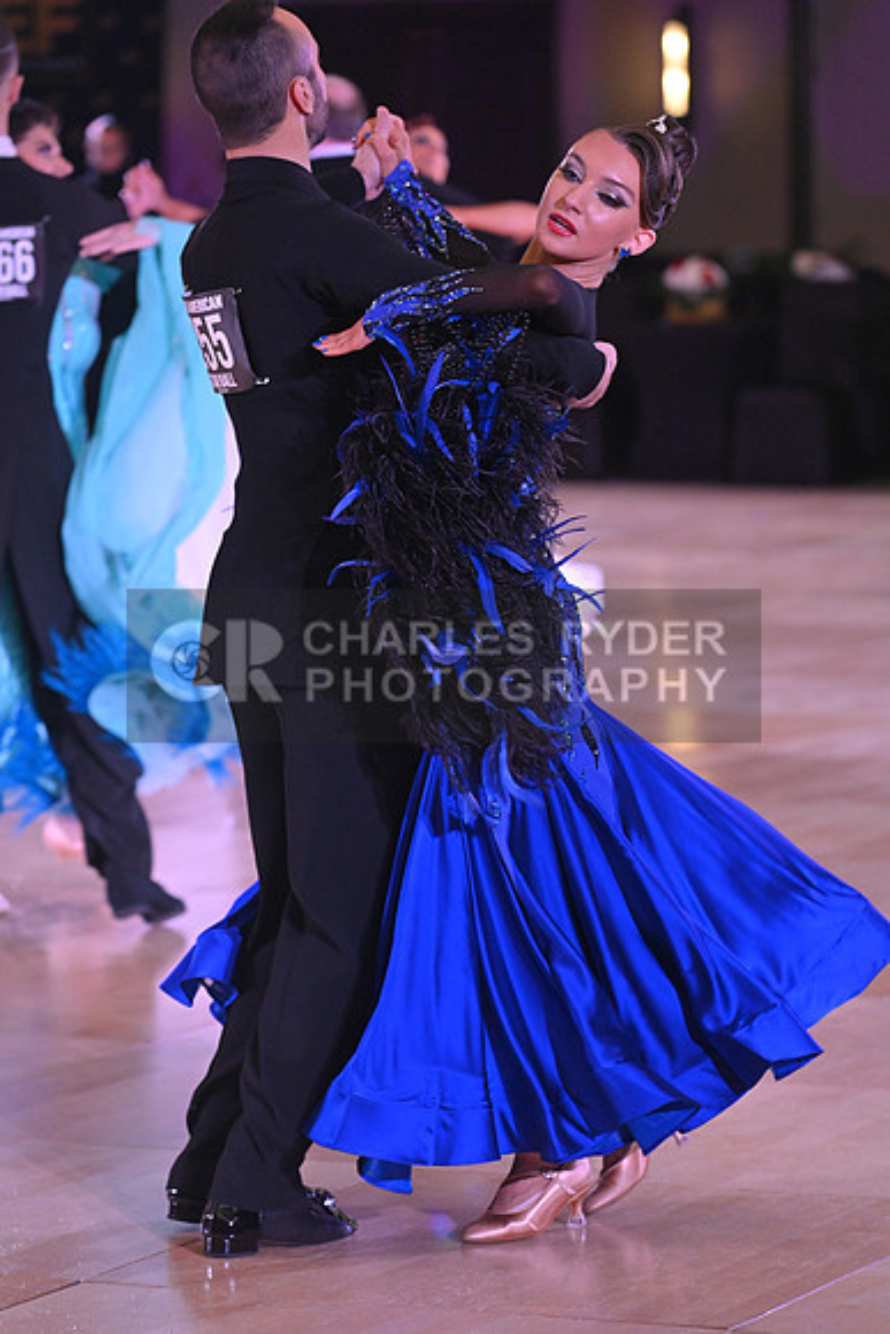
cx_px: 445
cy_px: 667
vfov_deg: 13.7
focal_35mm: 150
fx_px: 5559
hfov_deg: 9.2
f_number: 5
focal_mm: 150
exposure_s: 1/320
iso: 3200
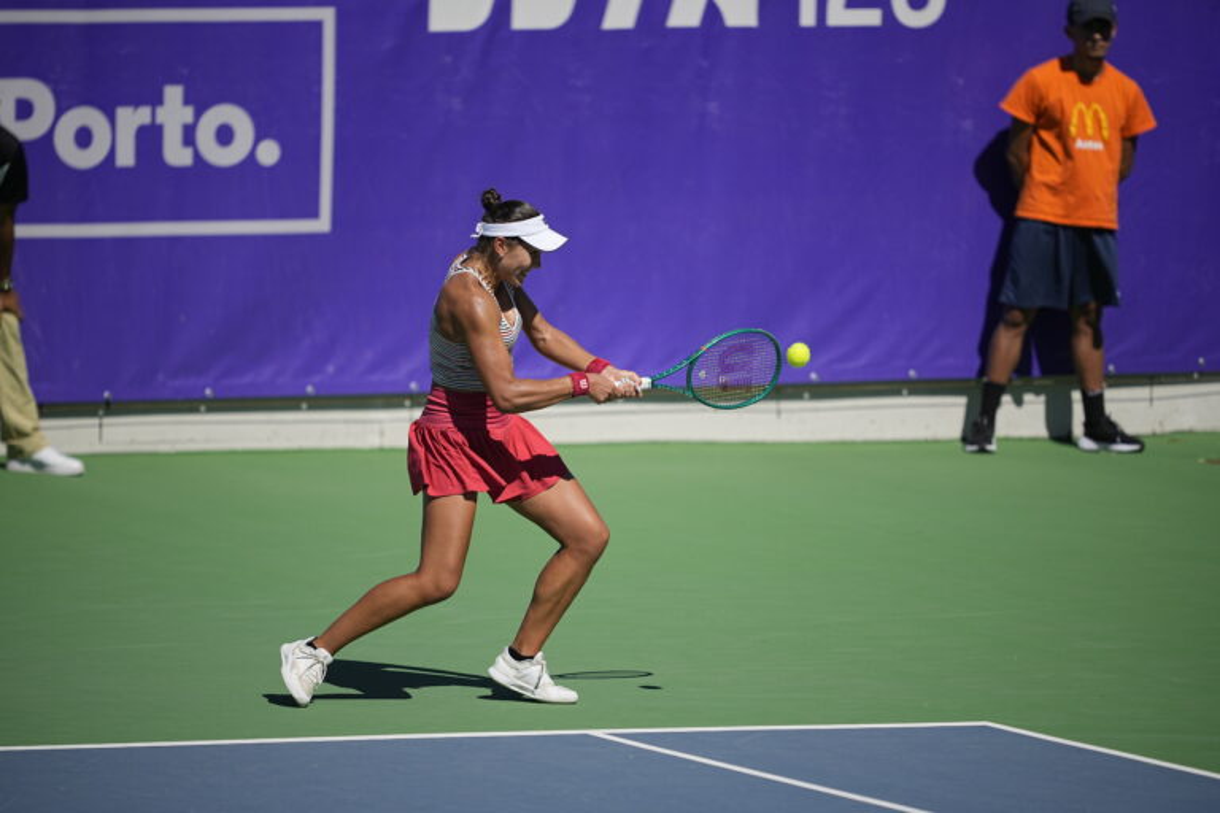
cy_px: 406
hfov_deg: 5.2
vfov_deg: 3.4
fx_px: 13554
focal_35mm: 400
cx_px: 610
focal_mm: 400
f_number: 2.8
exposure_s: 1/12800
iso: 400
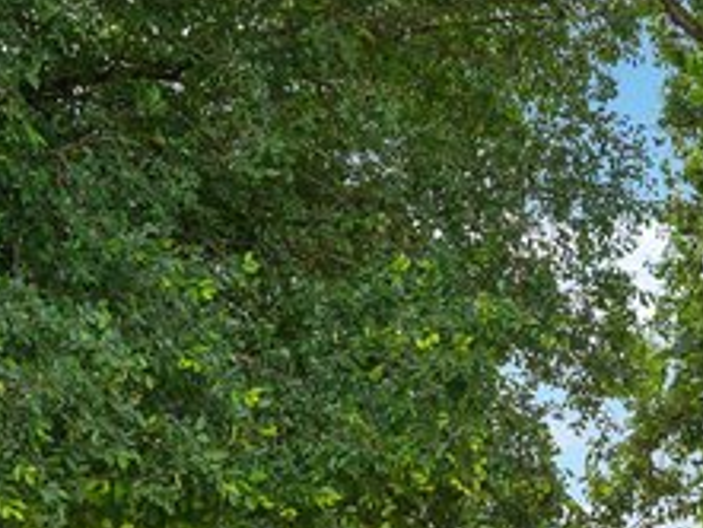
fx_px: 1869
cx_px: 588
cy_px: 663
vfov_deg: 15.4
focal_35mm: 92
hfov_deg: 21.0
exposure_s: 1/80
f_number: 8
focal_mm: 33
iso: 100
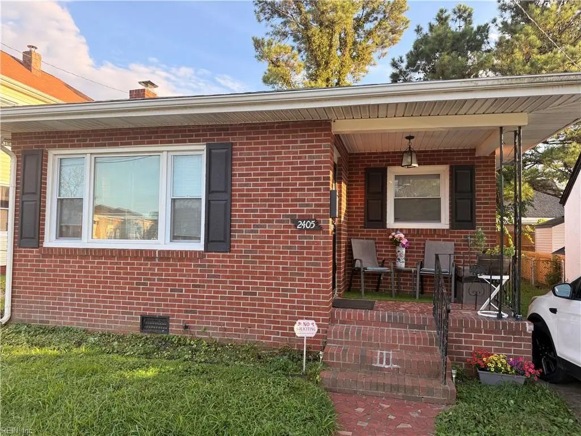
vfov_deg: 56.8
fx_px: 403
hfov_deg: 71.6
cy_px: 218
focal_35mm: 24
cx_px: 290
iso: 100
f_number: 1.78
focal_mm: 6.76
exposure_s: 1/598
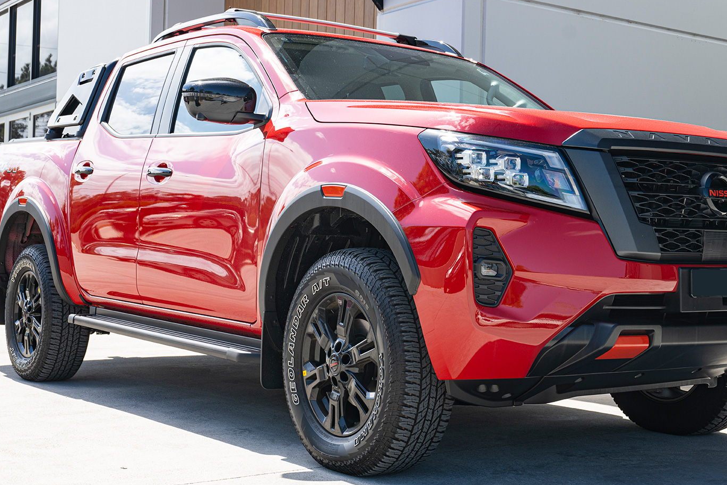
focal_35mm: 46
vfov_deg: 29.2
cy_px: 227
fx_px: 929
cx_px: 402
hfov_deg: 42.7
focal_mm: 35
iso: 100
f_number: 6.3
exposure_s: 1/100
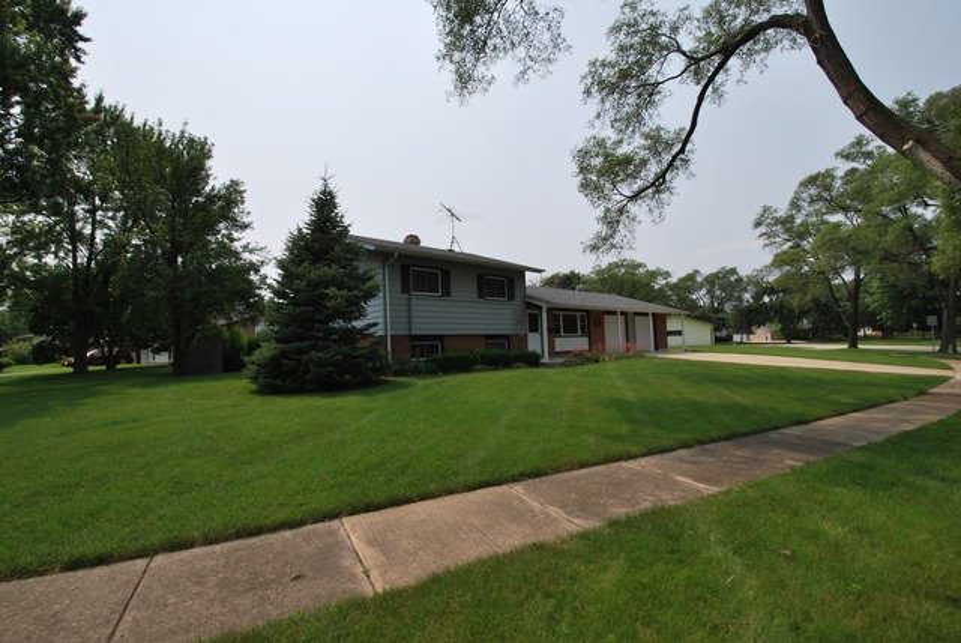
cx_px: 480
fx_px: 401
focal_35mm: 15
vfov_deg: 77.4
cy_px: 322
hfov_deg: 100.3
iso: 100
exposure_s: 1/320
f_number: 8
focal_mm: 10
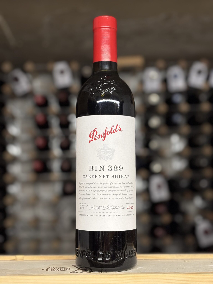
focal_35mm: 52
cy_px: 142
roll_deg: +1.2
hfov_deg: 28.0
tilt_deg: +3.6
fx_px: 427
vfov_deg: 36.8
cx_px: 106
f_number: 1.6
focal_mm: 5.96
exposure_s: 1/50
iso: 80
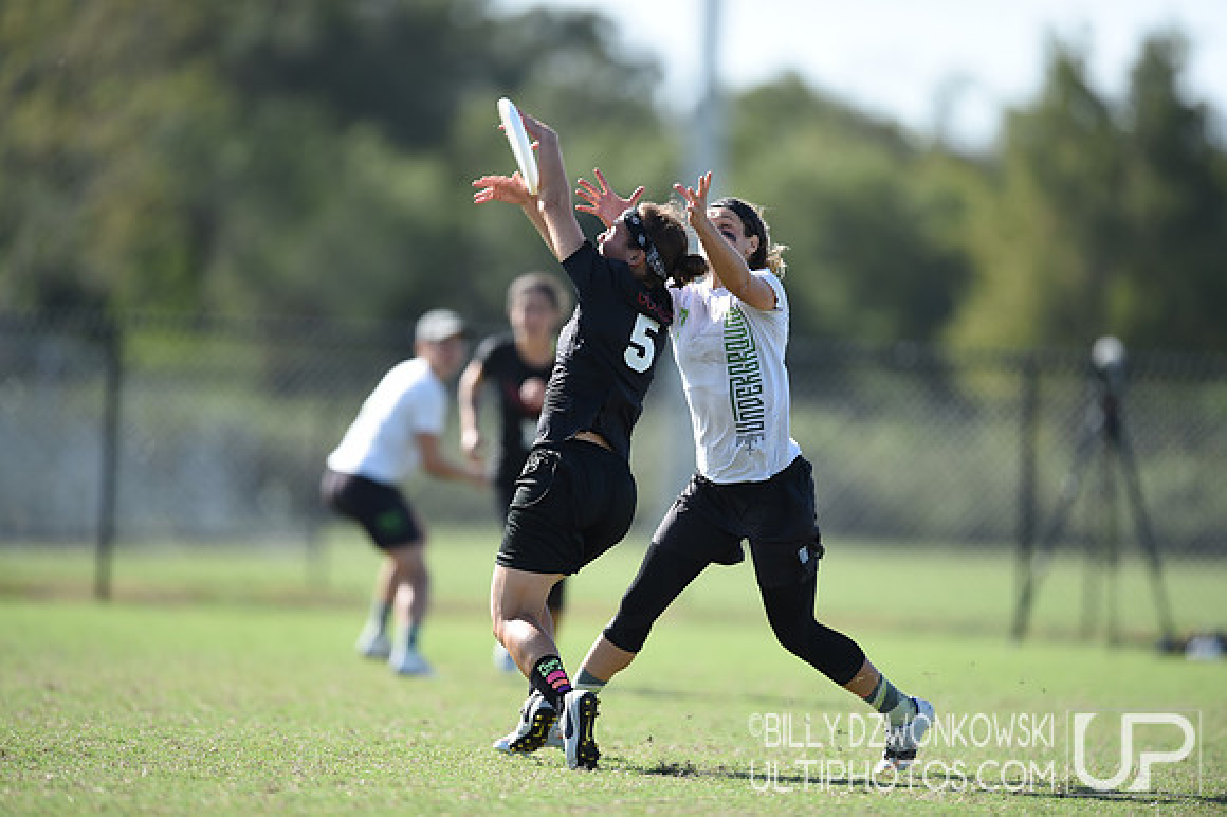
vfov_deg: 3.4
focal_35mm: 400
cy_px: 408
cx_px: 614
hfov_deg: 5.2
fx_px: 13625
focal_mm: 400
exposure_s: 1/800
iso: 100
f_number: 2.8
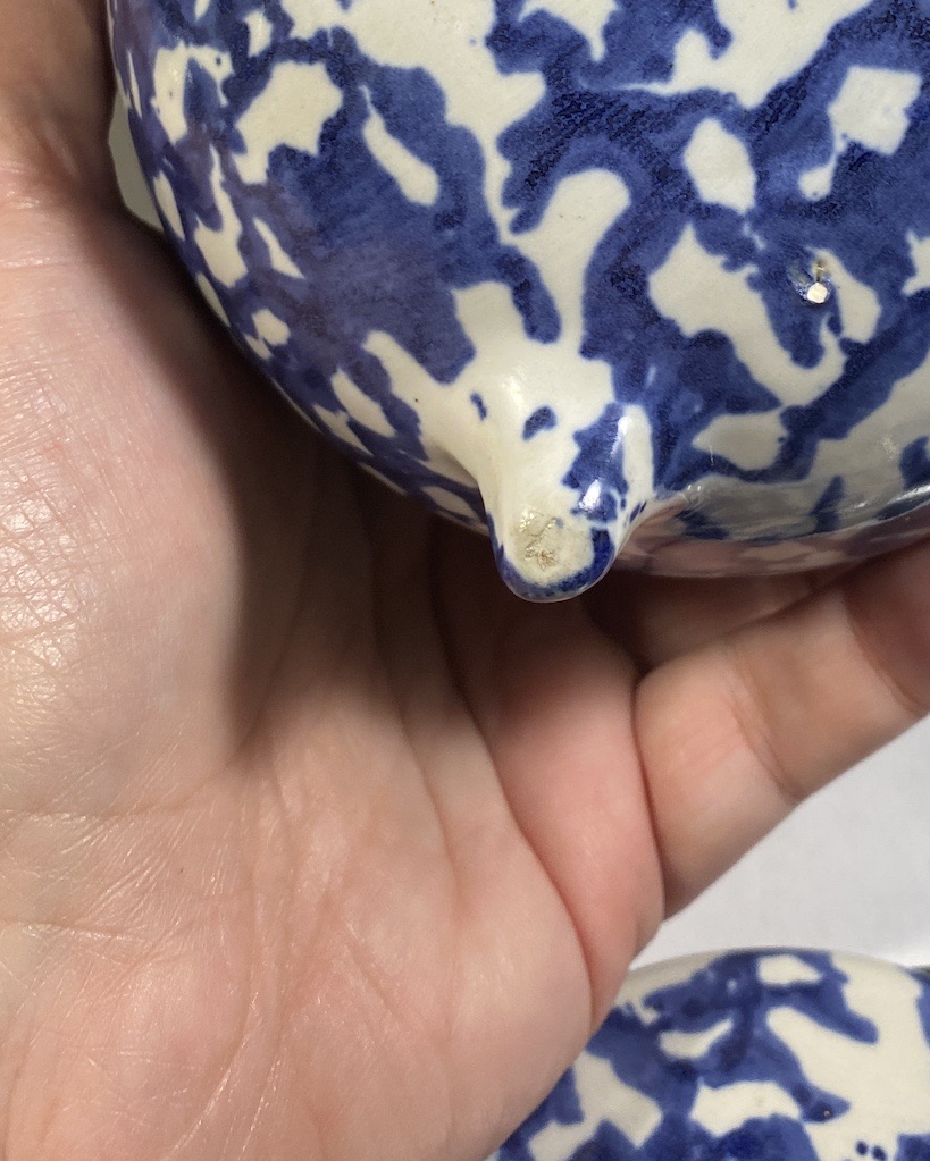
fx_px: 1720
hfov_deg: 29.9
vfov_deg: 35.5
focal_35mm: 50
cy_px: 161
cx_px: 668
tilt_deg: -35.2
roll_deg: -0.9
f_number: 1.8
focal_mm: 4.25
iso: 100
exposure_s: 1/120
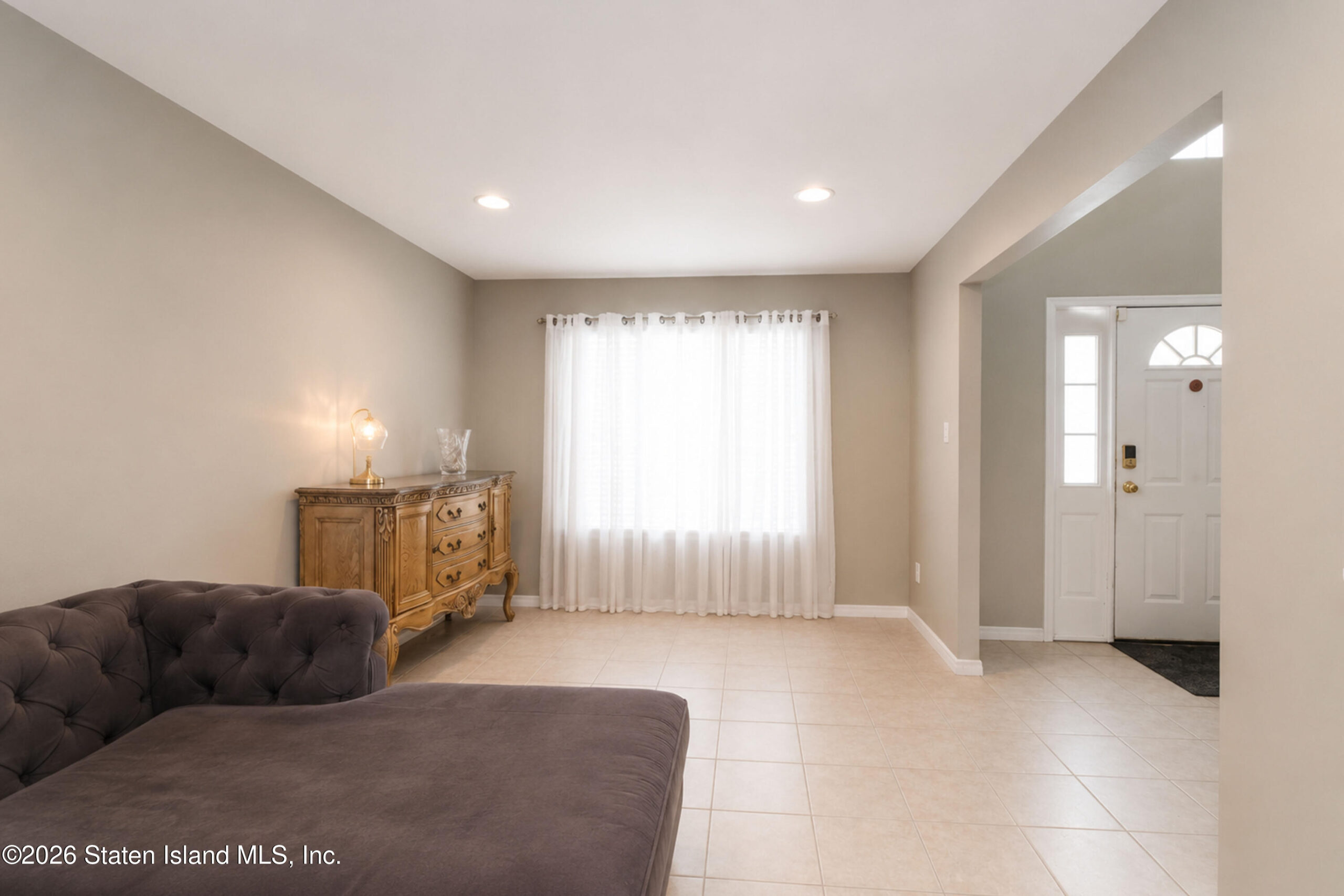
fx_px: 560
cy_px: 448
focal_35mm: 15
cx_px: 672
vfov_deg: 77.3
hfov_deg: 100.4
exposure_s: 1/80
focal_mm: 10
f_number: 10
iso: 1600
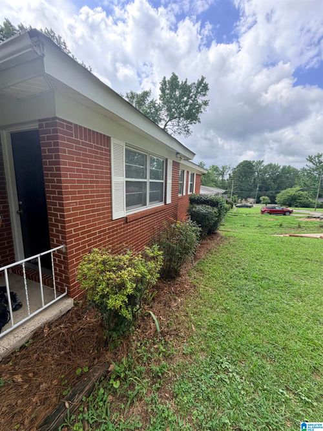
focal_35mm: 14
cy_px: 216
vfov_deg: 102.1
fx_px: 174
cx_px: 162
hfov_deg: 85.7
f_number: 2.2
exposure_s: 1/502
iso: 40
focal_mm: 2.22
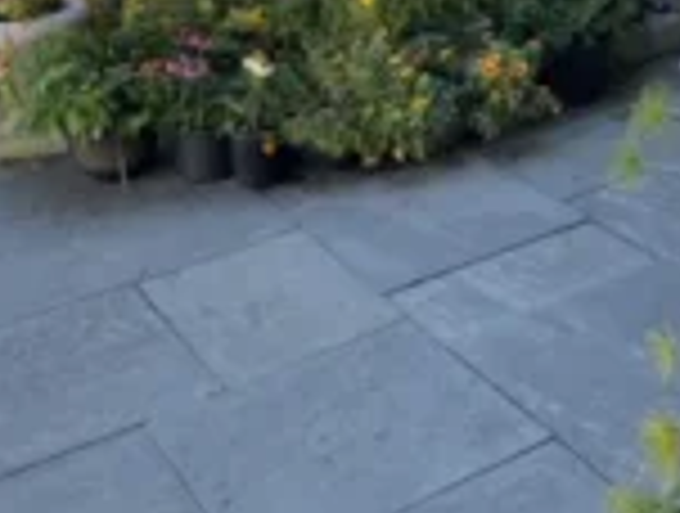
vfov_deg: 18.0
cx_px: 662
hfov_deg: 26.1
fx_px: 1398
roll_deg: +1.0
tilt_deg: -1.9
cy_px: -310
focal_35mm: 71
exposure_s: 1/99
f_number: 2.2
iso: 50
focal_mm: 2.22
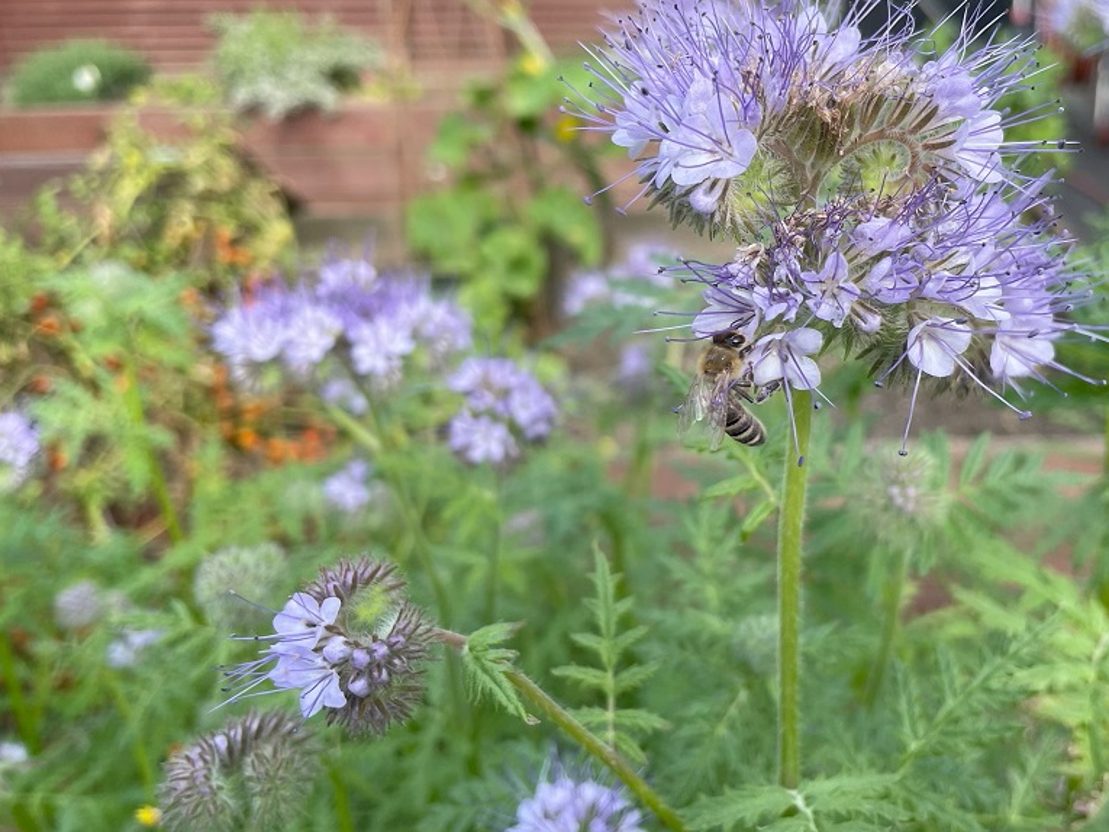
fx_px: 1089
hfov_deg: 53.4
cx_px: 683
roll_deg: -0.8
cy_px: 368
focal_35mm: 34
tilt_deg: -29.4
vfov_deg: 41.7
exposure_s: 1/725
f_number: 1.6
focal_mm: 4.2
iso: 32
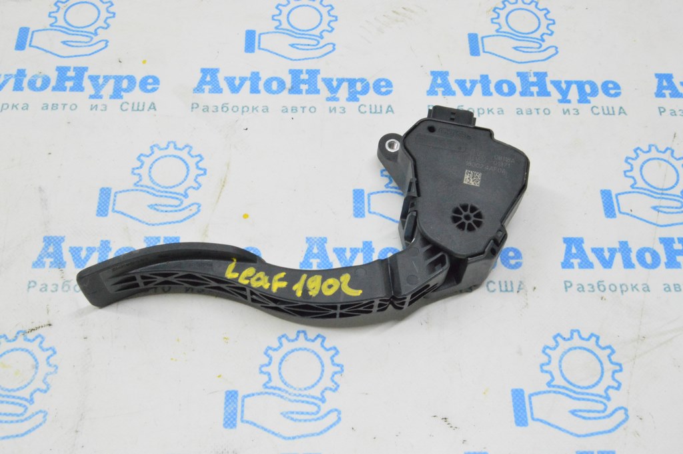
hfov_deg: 46.4
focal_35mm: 42
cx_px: 342
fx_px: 796
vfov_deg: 31.8
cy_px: 227
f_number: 20
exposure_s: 1/20
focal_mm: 28
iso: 6400
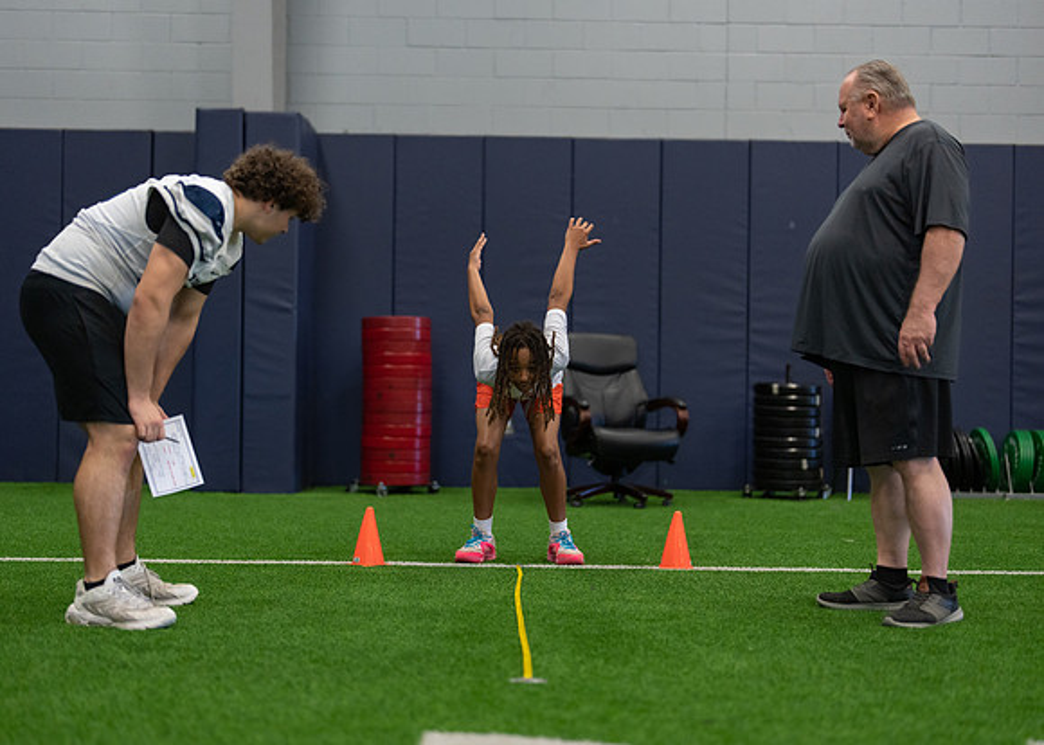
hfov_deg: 36.1
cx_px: 520
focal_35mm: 54
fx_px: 1601
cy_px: 366
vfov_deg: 26.2
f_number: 1.2
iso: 1250
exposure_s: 1/1000
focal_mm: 50
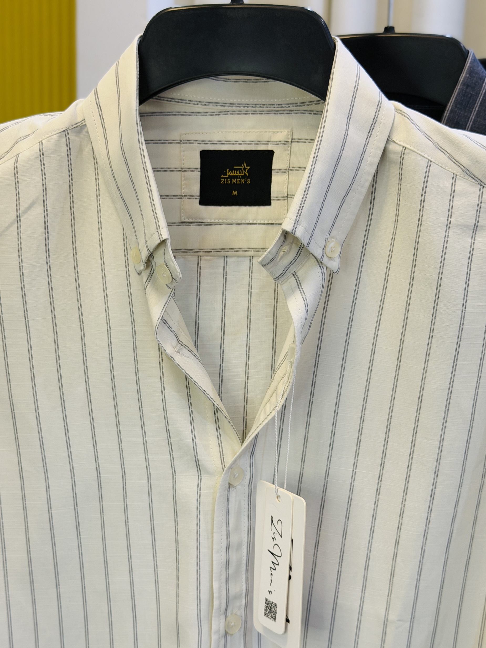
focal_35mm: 48
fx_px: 898
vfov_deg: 39.7
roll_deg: -2.4
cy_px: 324
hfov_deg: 30.3
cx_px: 243
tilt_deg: -9.9
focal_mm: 6.76
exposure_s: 1/50
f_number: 1.78
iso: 64
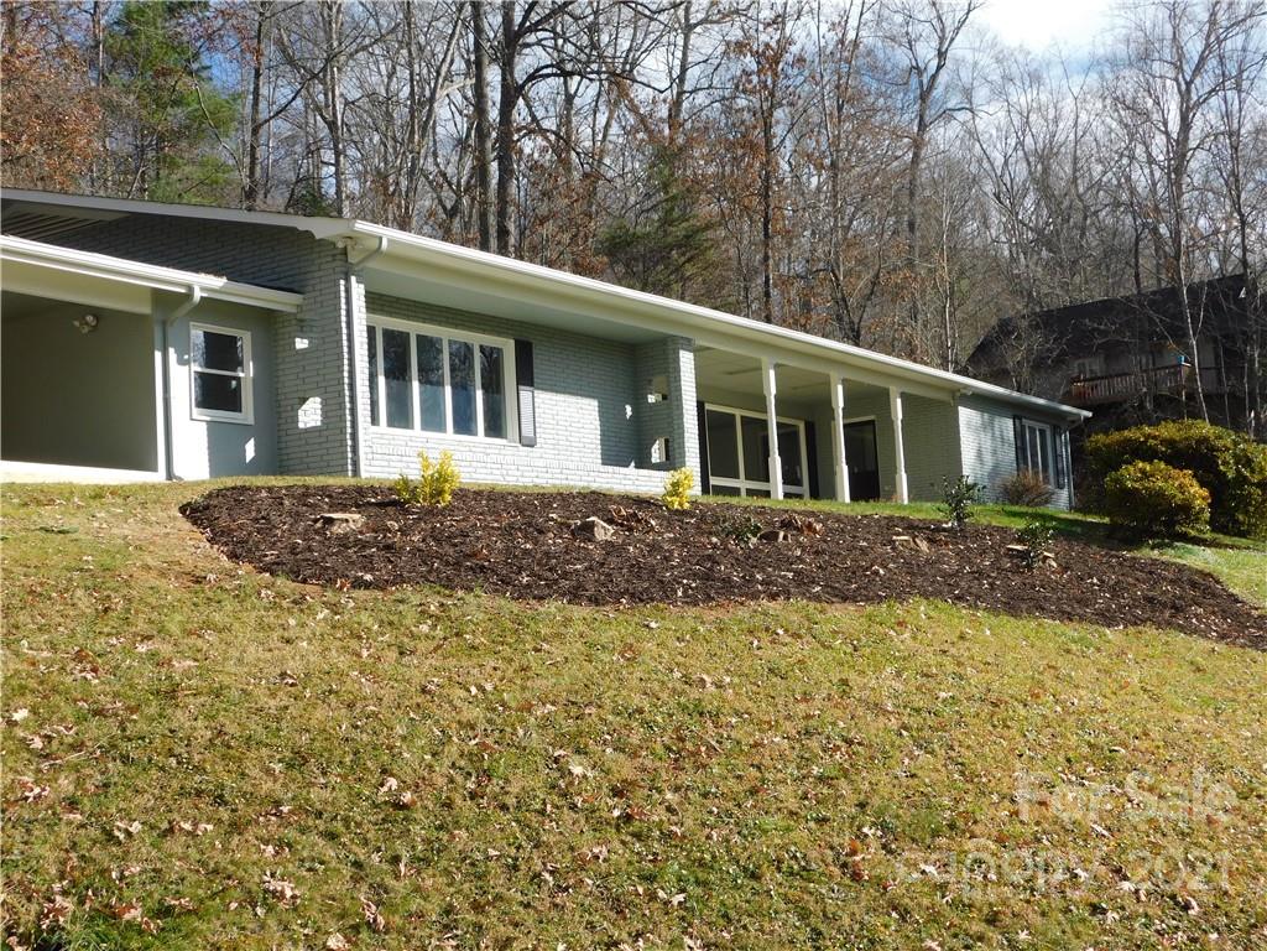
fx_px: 1647
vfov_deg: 32.2
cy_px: 476
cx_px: 634
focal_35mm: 45
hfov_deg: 42.1
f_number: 3.7
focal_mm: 8
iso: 125
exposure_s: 1/800
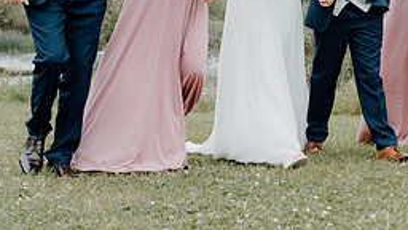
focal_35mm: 88
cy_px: -42
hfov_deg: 23.8
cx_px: 328
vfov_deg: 13.4
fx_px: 952
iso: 125
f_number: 5
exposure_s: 1/200
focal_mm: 37
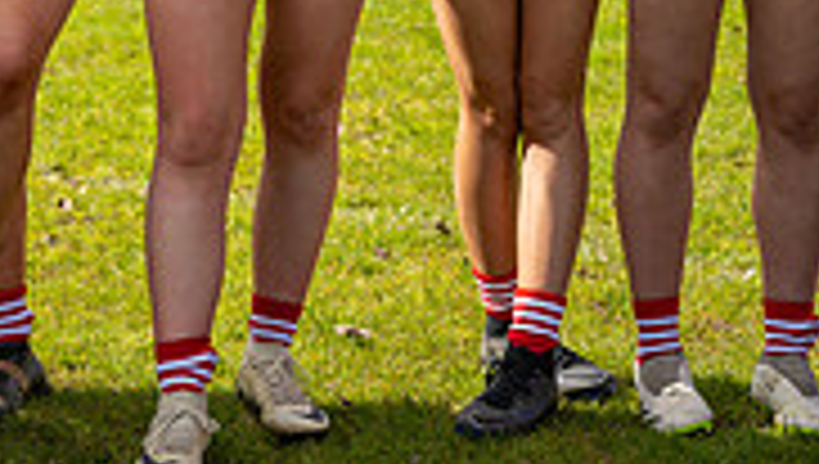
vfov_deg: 7.9
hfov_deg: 14.2
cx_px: 108
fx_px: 3262
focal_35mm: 150
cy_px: -349
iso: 100
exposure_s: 1/1600
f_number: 2.8
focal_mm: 45
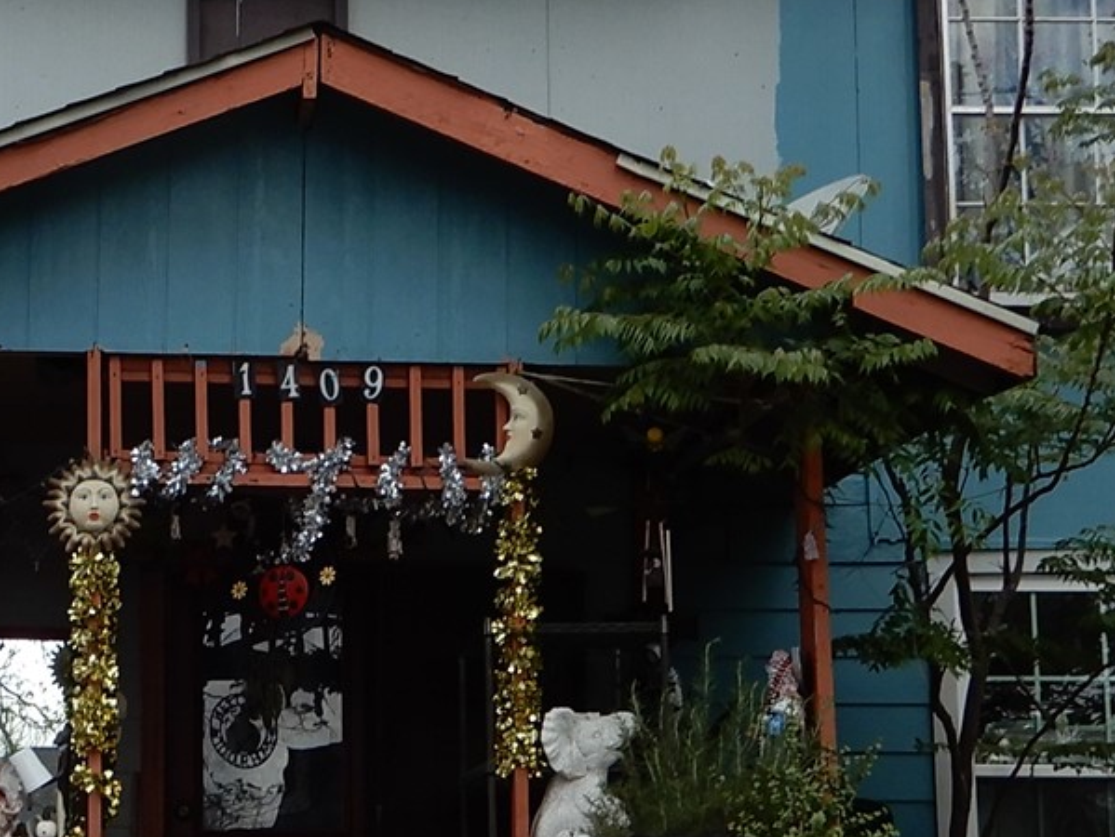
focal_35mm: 82
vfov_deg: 17.9
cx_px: 158
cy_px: 590
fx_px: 2643
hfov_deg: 23.3
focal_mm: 4.3
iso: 80
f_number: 3.4
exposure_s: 1/500
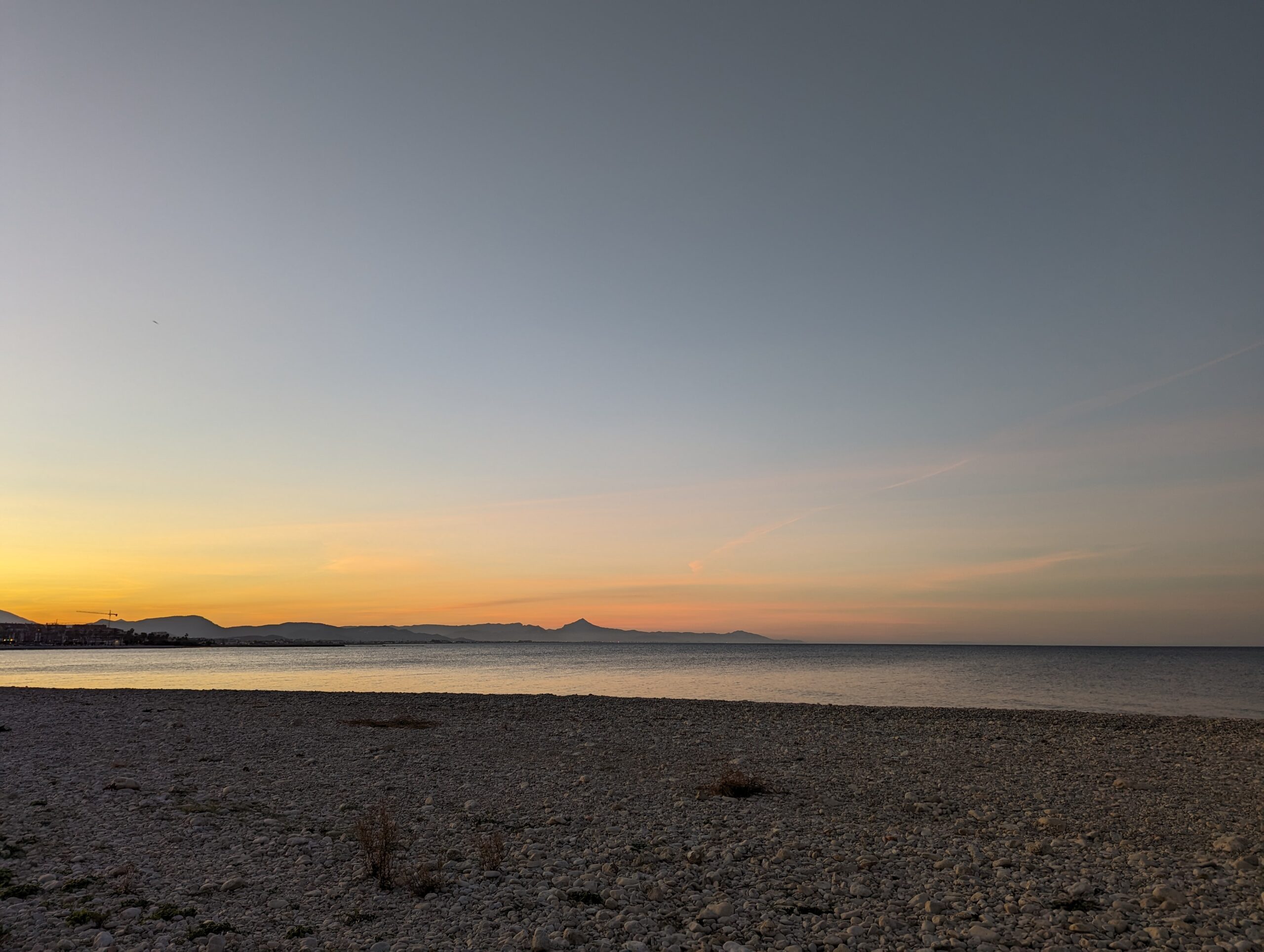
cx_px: 632
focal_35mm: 24
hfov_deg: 71.5
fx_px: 878
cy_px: 476
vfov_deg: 56.9
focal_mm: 6.81
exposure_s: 1/61.8
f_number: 1.85
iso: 39
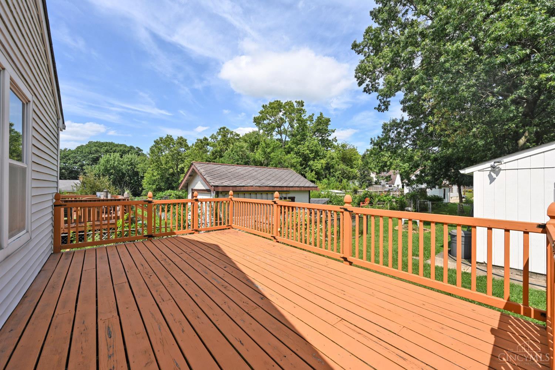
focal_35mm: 14
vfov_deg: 81.2
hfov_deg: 104.3
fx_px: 216
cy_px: 185
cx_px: 278
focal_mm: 14
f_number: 9
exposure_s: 1/200
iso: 100
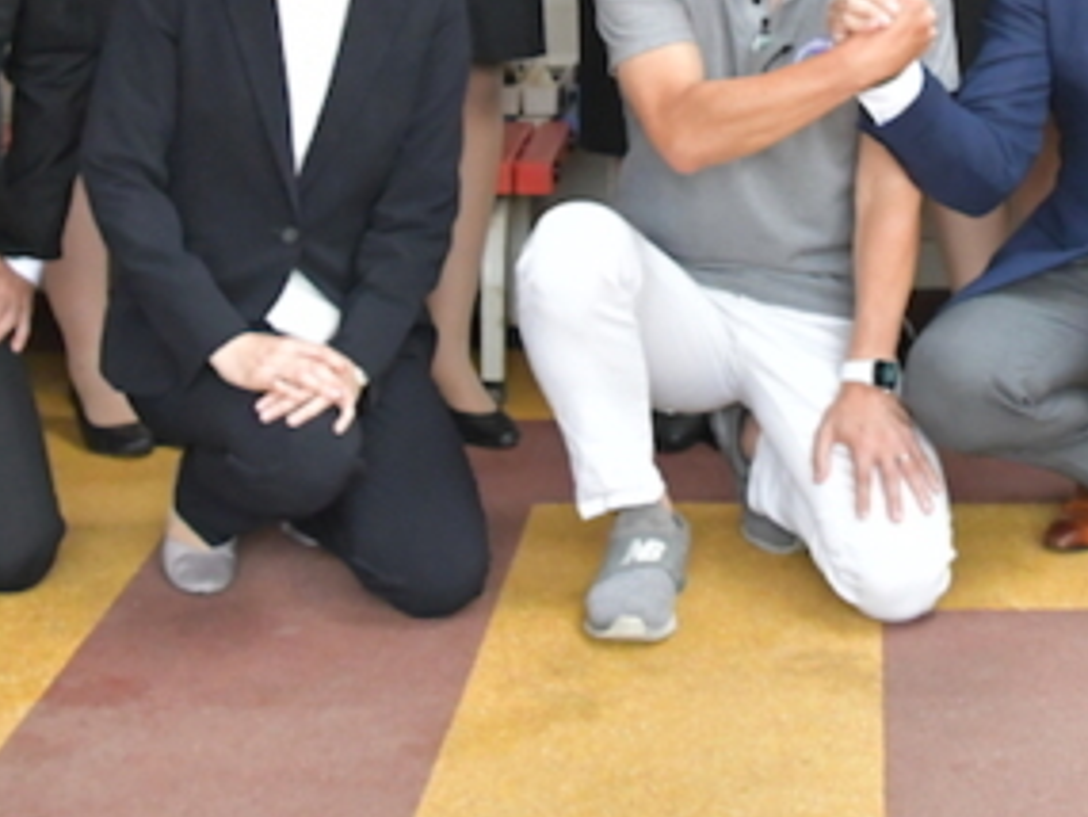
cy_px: -92
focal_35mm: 101
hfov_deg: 19.2
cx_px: 897
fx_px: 3176
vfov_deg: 14.3
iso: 4000
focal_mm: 26
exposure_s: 1/80
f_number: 4.5
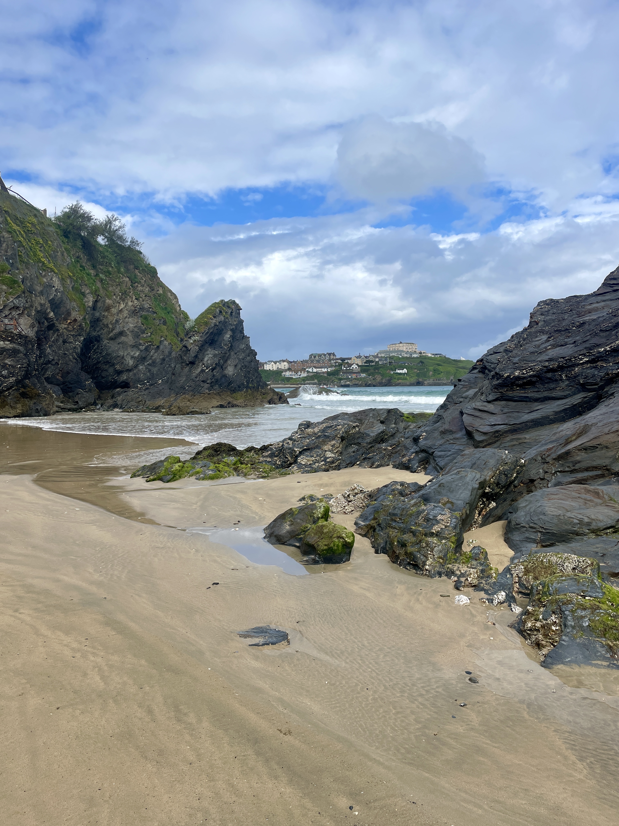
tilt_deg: -2.2
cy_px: 413
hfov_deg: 53.1
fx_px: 620
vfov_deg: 67.3
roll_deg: +0.9
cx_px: 310
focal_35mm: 26
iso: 32
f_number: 1.6
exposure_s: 1/4292
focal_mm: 4.2
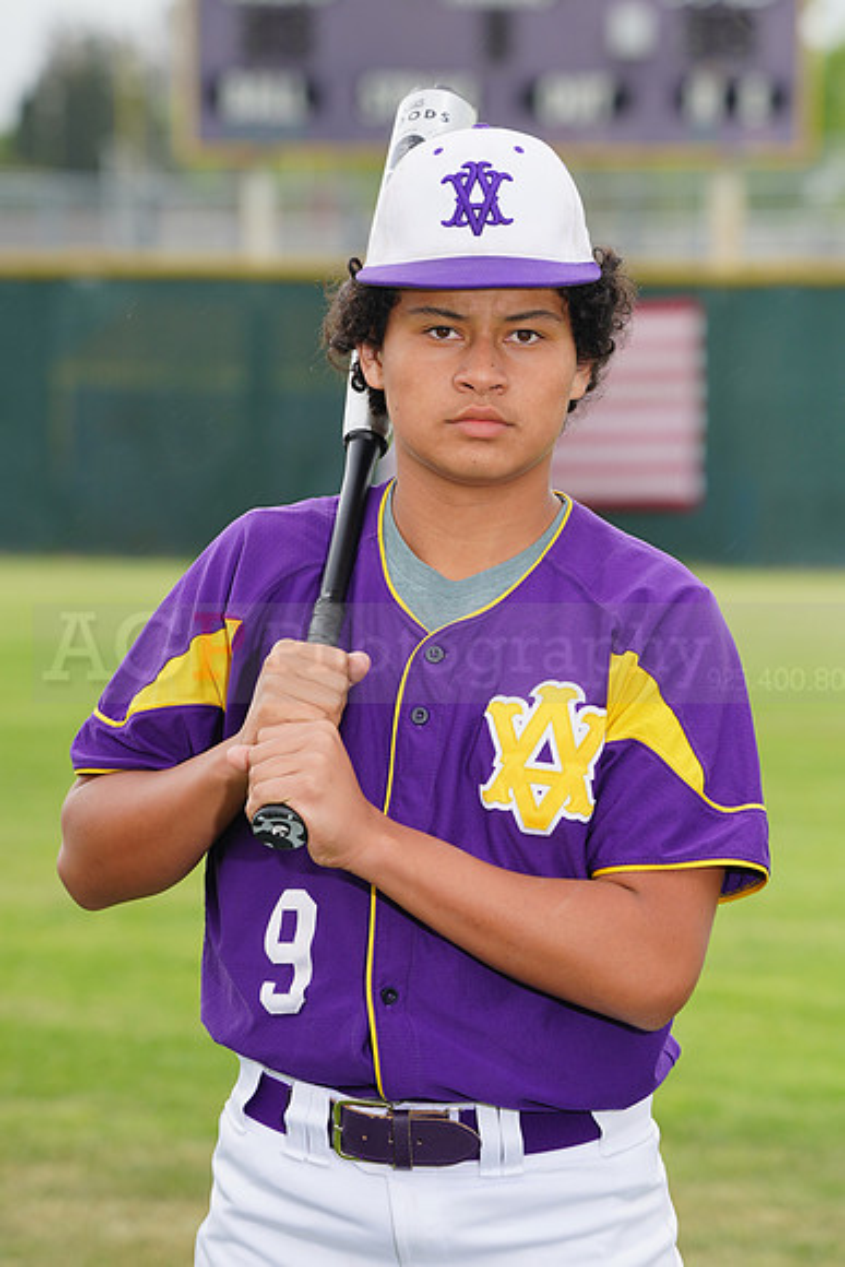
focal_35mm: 247
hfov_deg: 5.6
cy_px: 634
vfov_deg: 8.3
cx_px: 422
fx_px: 8691
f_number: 9
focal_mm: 247
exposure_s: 1/250
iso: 200
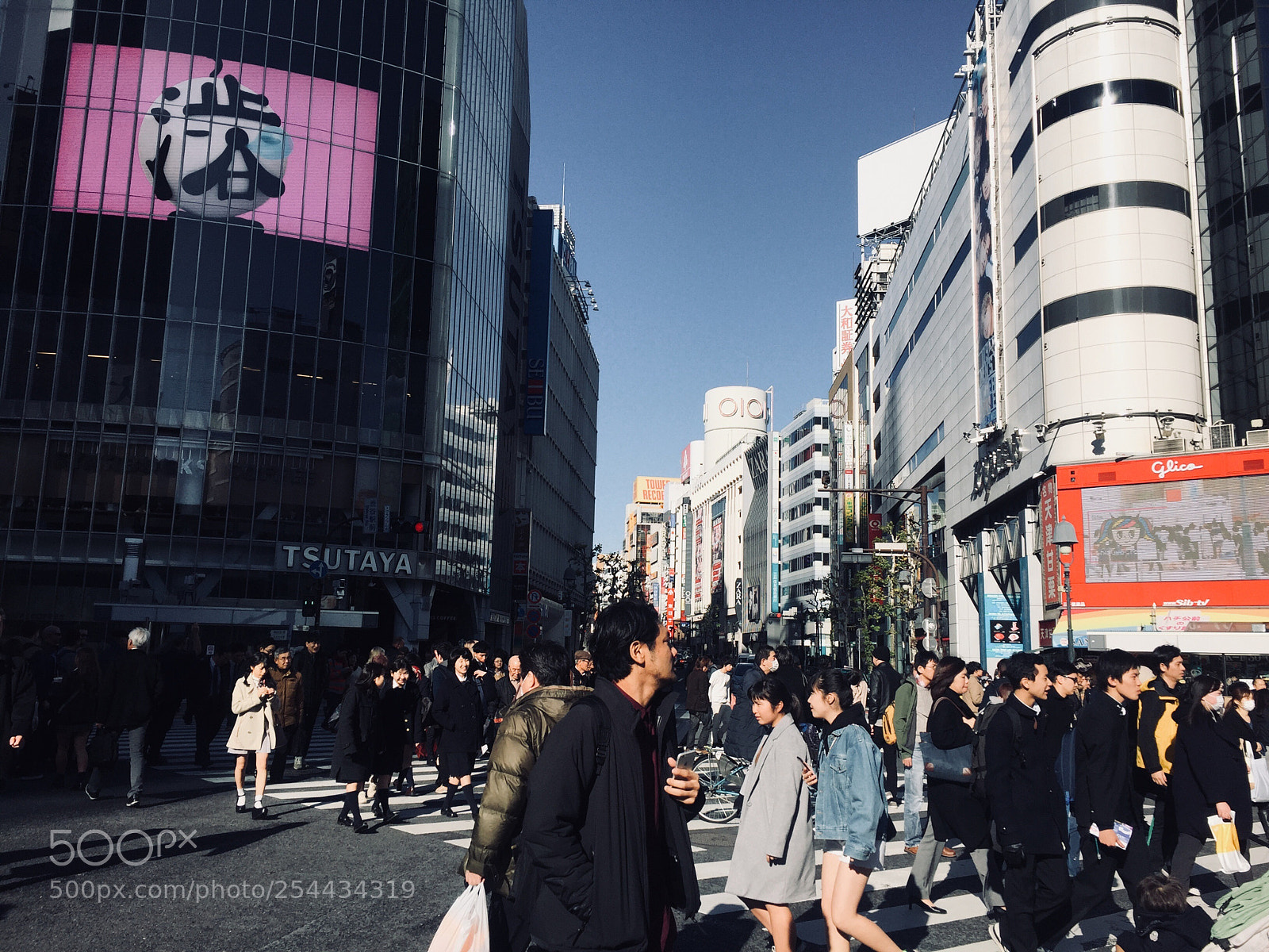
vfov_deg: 48.2
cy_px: 476
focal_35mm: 29
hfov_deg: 61.7
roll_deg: -1.4
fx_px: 1063
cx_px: 634
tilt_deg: +9.0
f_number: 2.2
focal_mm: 4.15
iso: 32
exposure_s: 1/2639
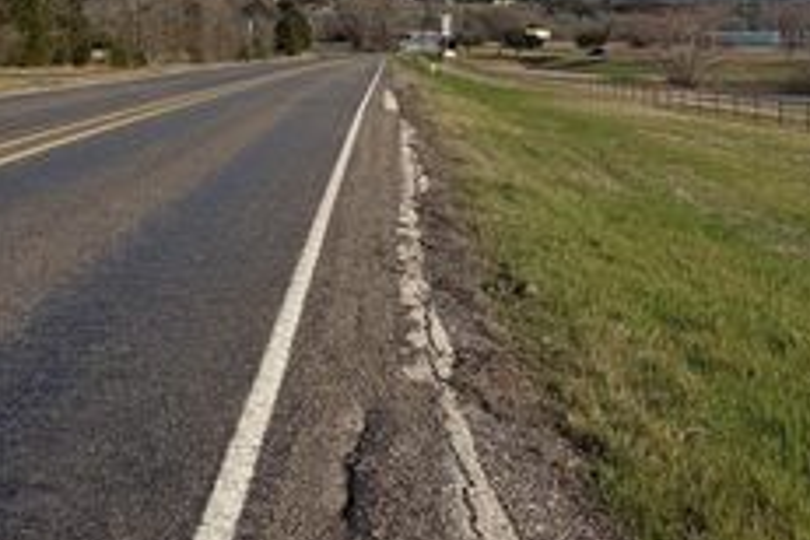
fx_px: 1215
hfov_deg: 36.4
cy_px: -93
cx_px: 252
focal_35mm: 54
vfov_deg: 23.1
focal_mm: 6.76
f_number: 1.78
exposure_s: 1/6173
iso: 80
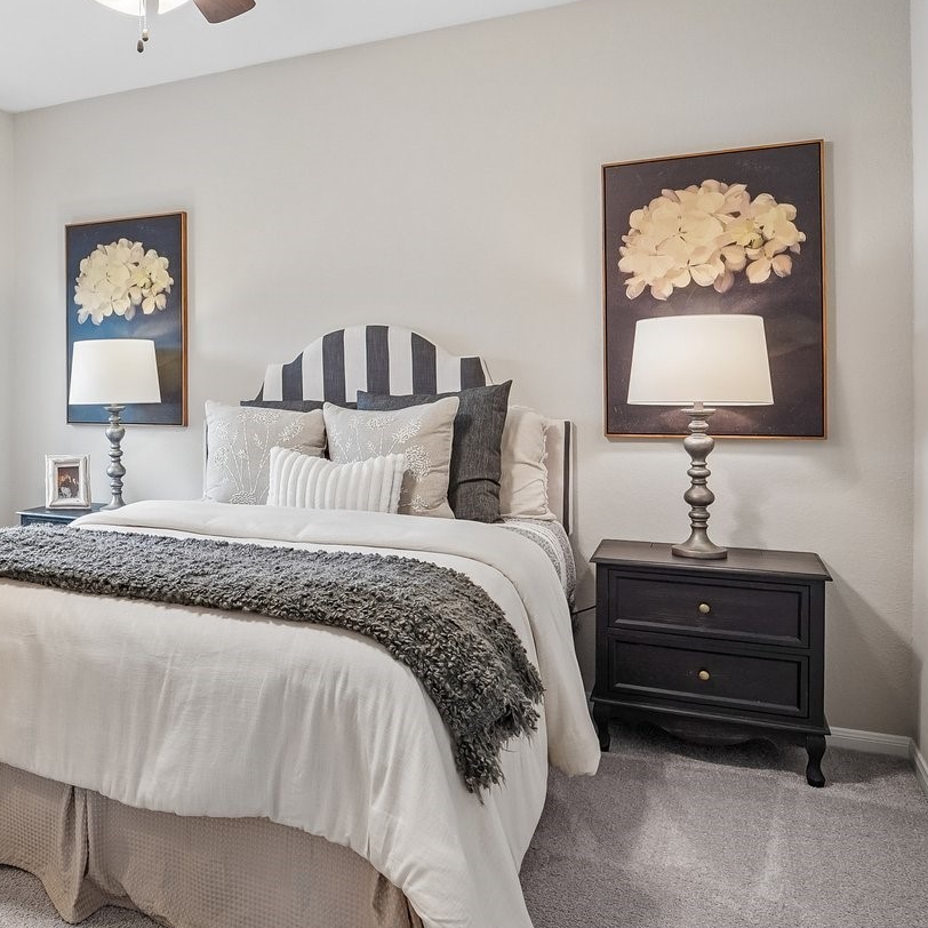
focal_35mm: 30
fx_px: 910
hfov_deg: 48.6
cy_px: 390
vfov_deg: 53.8
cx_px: 101
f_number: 8
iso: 500
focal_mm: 14
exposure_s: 1/25
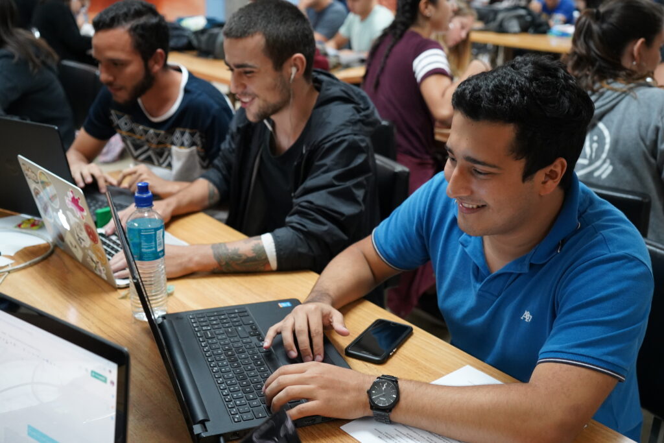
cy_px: 222
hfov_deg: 48.5
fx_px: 738
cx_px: 332
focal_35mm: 40
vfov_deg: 33.4
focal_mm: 40
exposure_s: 1/125
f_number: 4
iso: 5000
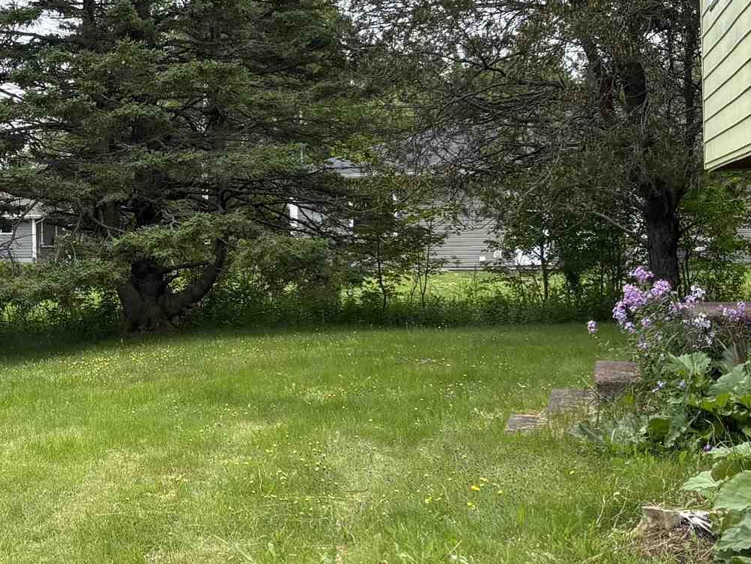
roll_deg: +0.9
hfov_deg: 23.6
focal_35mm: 80
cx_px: 35
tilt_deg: +0.2
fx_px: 1736
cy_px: 213
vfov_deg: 18.4
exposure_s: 1/1311
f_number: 1.6
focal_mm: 5.96
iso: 50
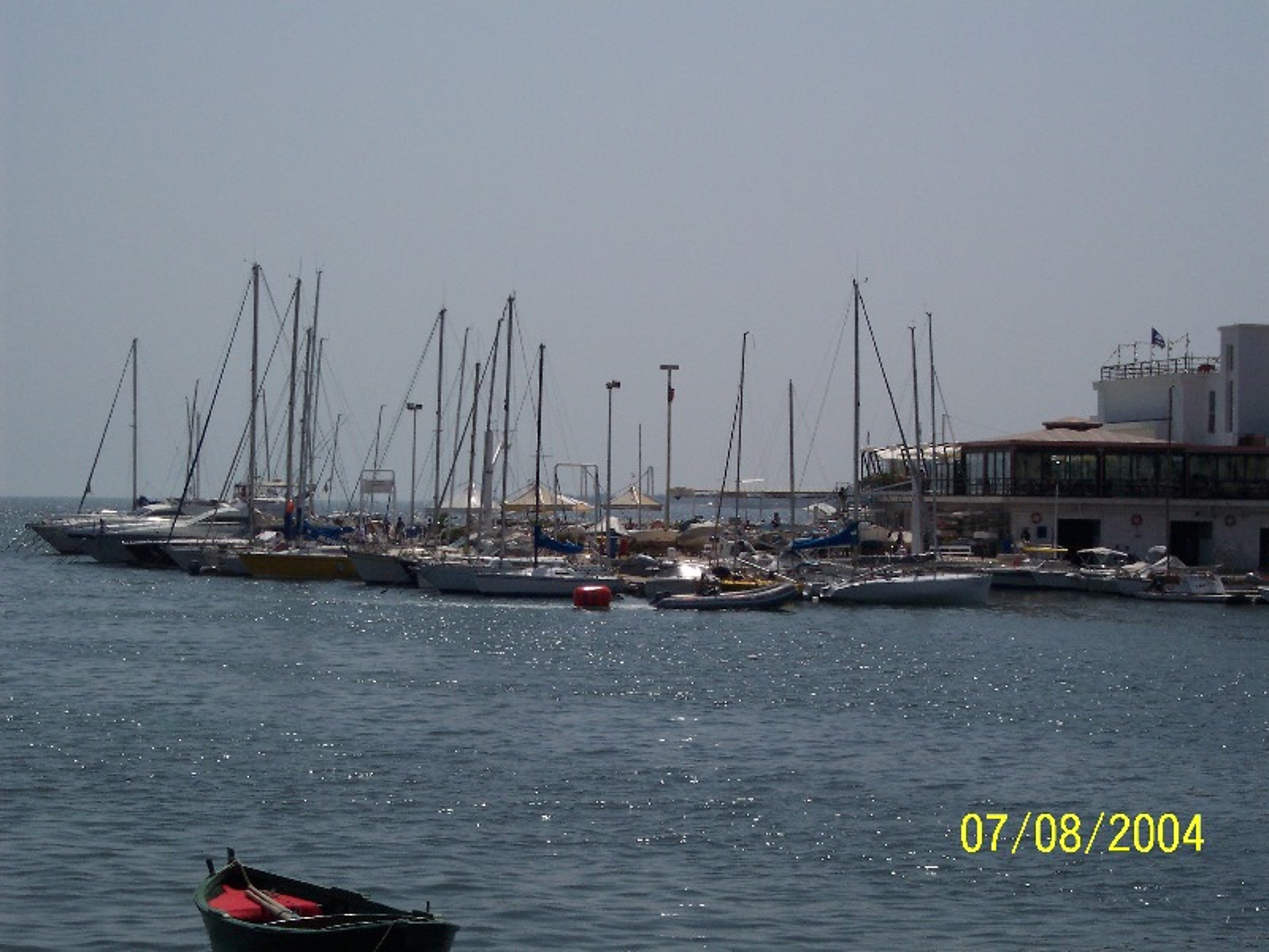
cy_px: 476
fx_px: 3703
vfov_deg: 14.6
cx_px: 634
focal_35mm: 101
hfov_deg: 19.4
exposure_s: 1/1000
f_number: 8
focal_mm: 21.3
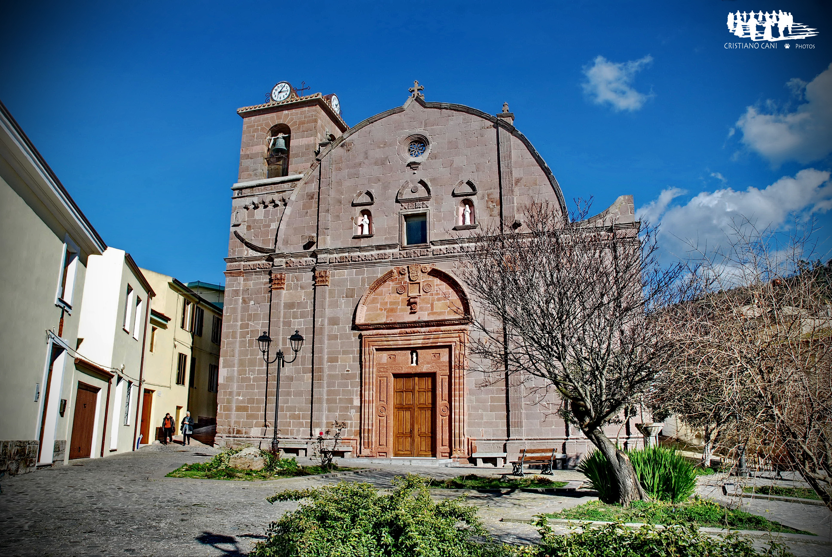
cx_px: 416
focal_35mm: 27
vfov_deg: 48.0
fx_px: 625
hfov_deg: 67.3
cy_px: 278
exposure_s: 1/250
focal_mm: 18
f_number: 10
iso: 160
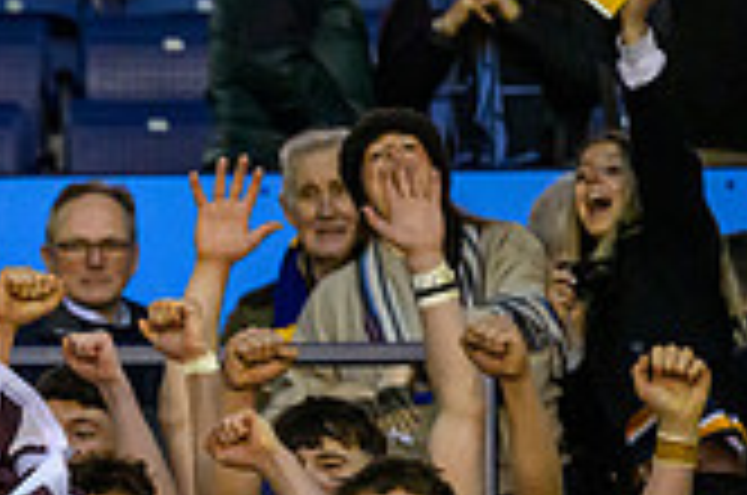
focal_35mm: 763
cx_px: -539
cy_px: 795
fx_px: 15802
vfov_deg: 1.8
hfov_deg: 2.7
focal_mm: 200
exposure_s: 1/500
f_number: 4
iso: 10000
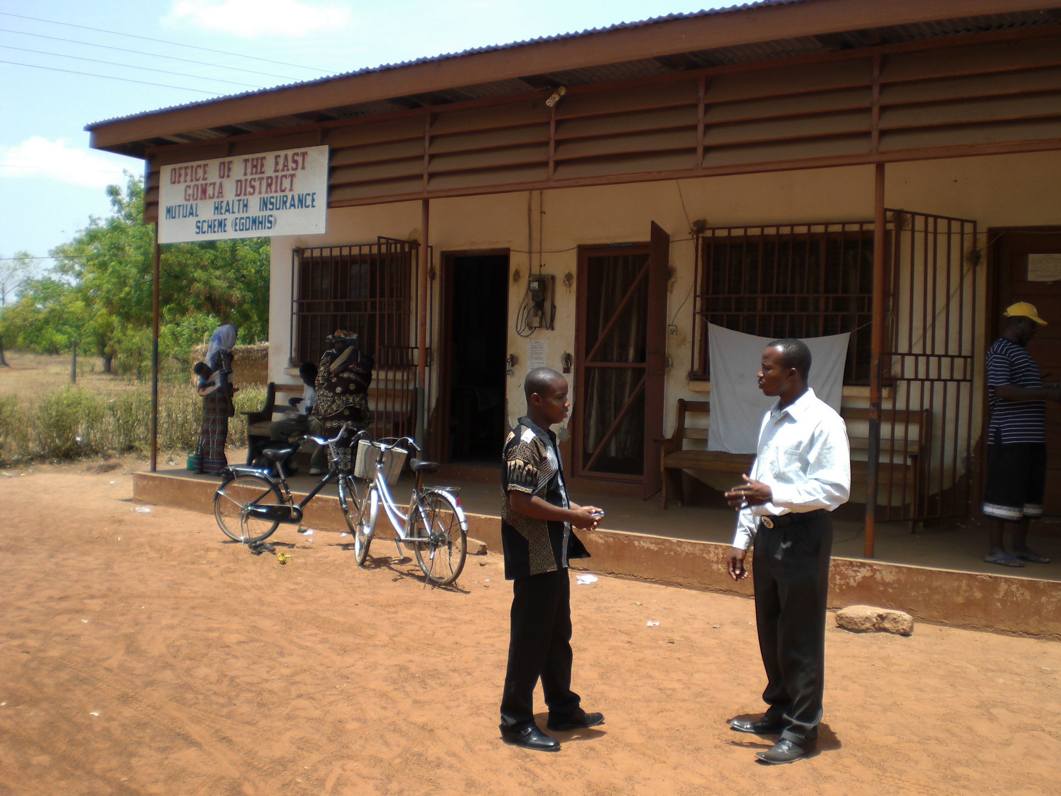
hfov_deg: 49.0
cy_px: 398
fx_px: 1165
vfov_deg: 37.7
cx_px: 530
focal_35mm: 38
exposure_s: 1/320
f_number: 3.1
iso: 50
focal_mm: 6.3
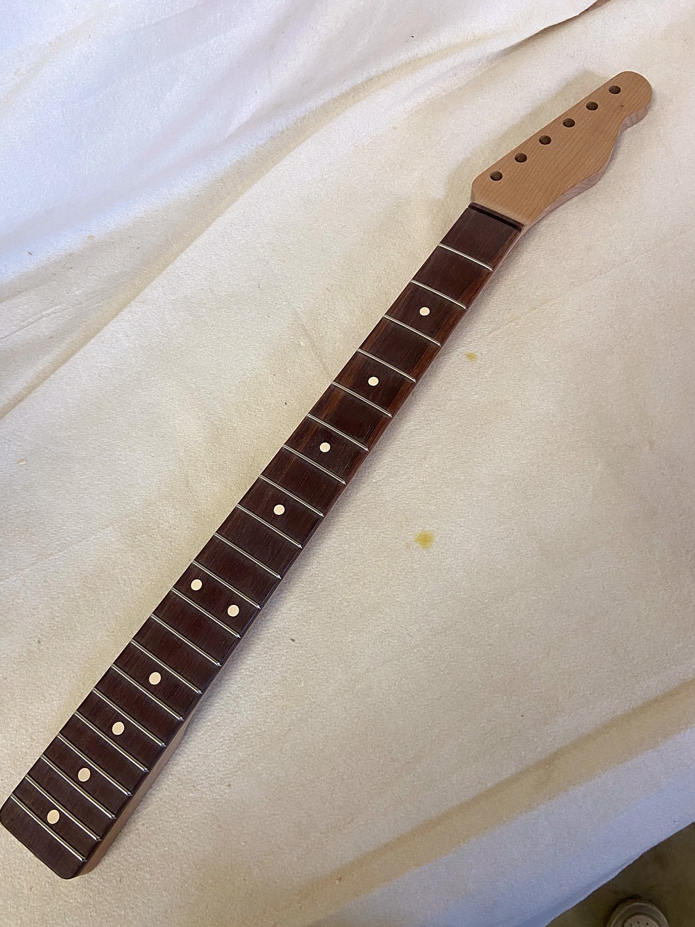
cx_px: 335
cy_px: 469
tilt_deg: -66.4
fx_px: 723
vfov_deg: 65.3
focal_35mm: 27
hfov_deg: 51.3
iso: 125
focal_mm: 4.25
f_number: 1.8
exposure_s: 1/60
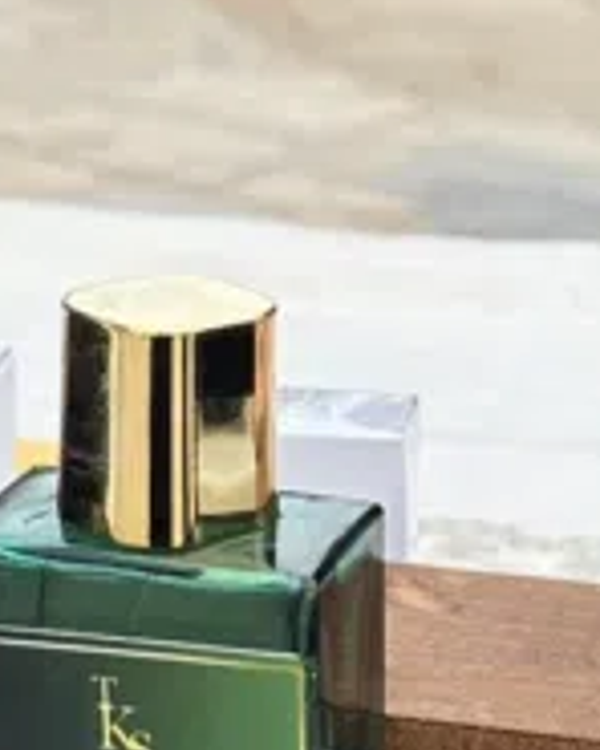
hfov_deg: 18.7
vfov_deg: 23.1
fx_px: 1798
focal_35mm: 81
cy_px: 114
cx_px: 77
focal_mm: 6.86
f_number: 1.78
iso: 80
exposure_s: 1/150
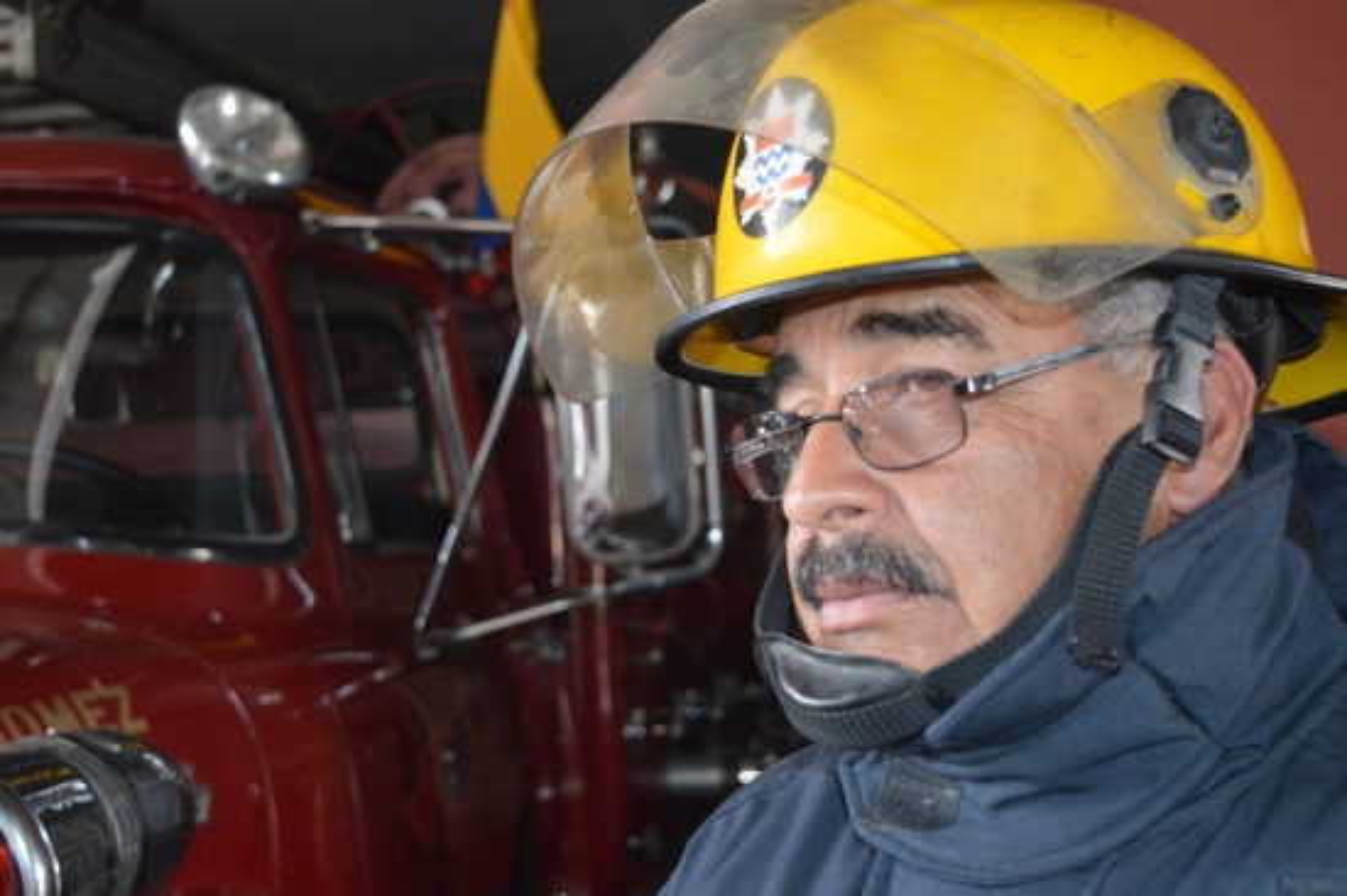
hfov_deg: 35.1
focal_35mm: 57
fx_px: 2131
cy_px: 448
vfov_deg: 23.8
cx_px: 674
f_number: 4.8
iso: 1400
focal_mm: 38
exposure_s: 1/60
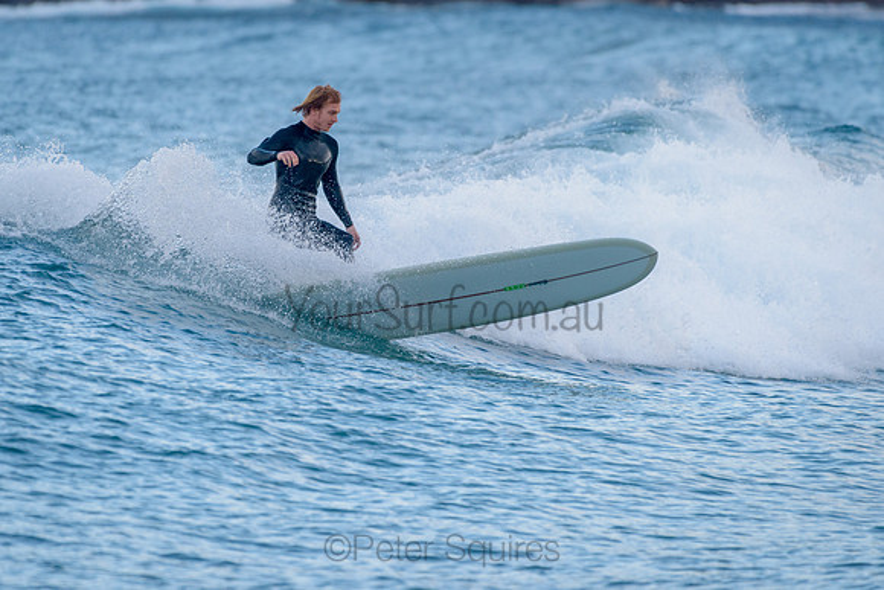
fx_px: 15027
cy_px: 229
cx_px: 449
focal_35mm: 612
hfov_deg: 3.4
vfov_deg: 2.2
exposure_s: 1/800
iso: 560
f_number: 5.6
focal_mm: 500
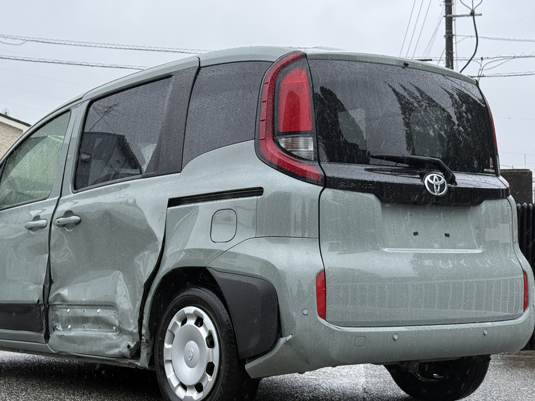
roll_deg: +0.6
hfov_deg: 28.9
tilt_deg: +1.3
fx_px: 1035
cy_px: 223
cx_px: 231
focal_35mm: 67
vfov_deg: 21.9
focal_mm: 6.76
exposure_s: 1/754
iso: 64
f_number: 1.78
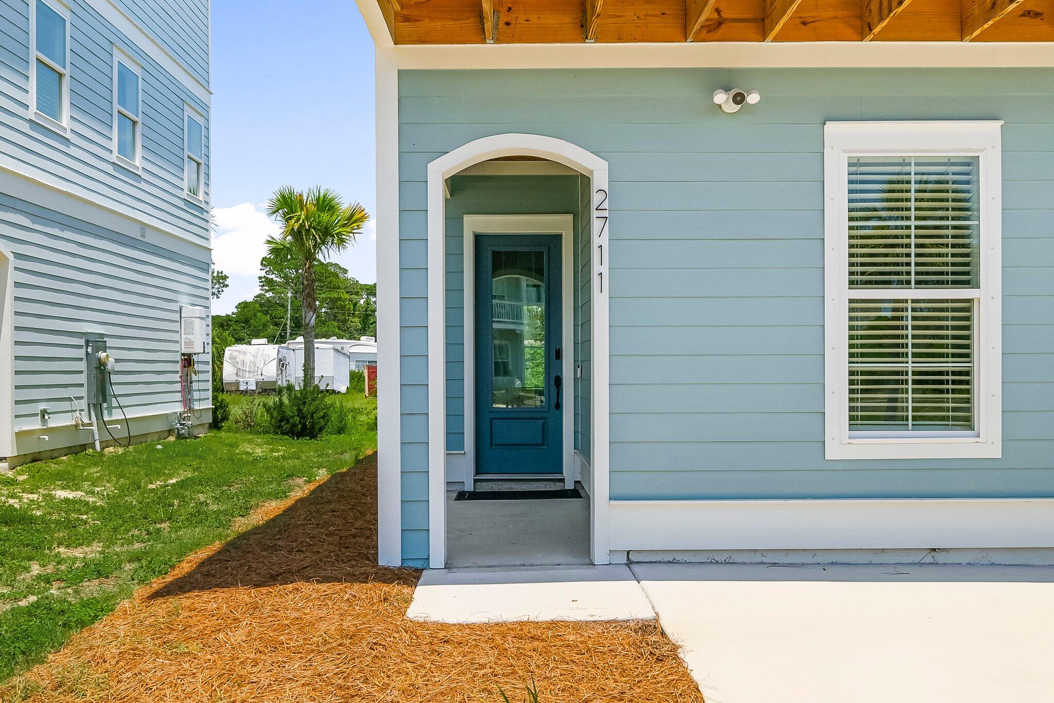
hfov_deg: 61.9
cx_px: 527
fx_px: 879
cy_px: 352
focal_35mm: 30
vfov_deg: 43.6
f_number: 9
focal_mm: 20
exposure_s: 1/320
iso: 400
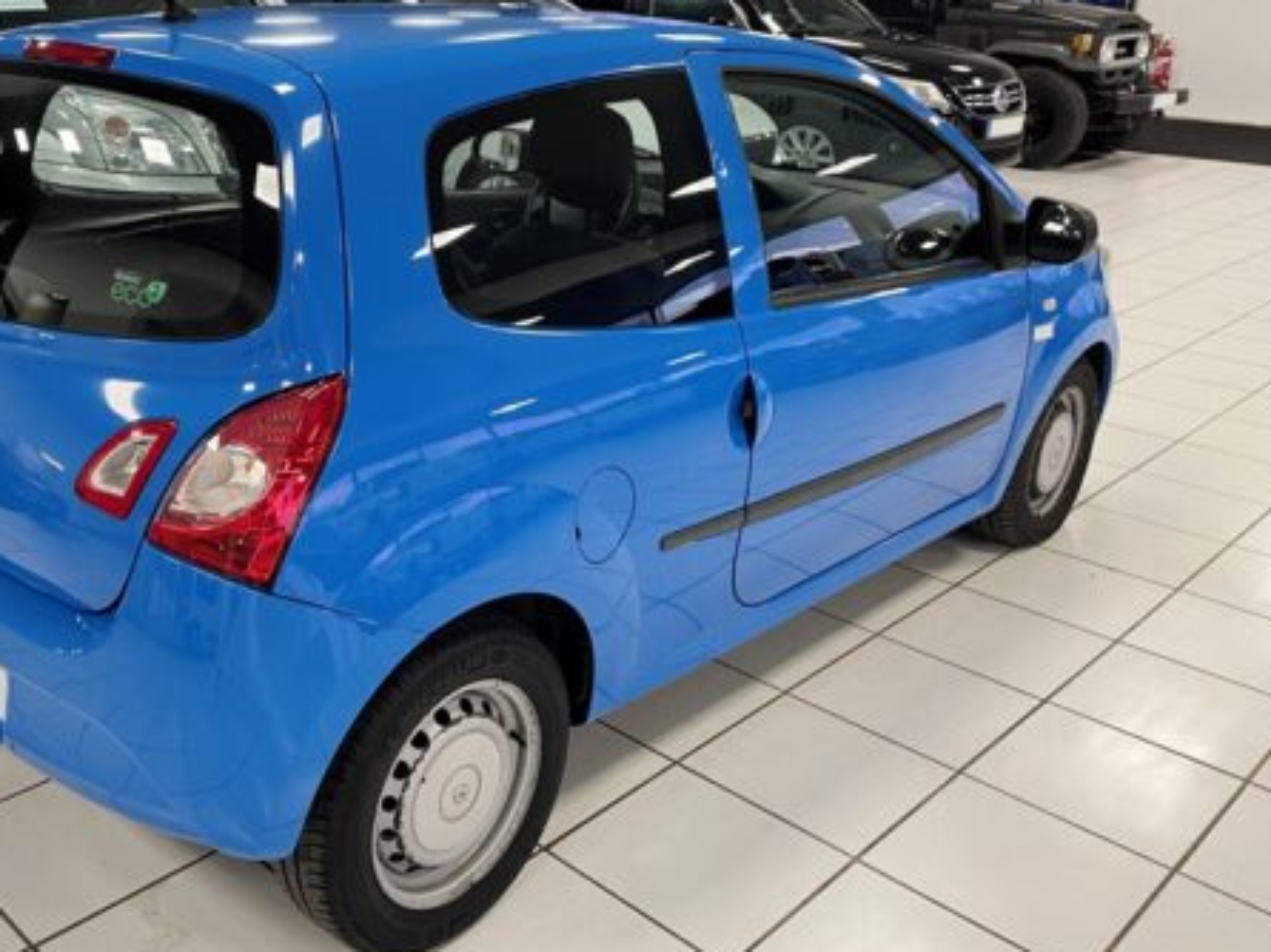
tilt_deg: -18.9
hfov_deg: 51.8
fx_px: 1284
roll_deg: -0.8
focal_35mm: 35
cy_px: 439
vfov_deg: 40.6
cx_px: 436
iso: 125
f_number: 1.6
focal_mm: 4.2
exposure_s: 1/69
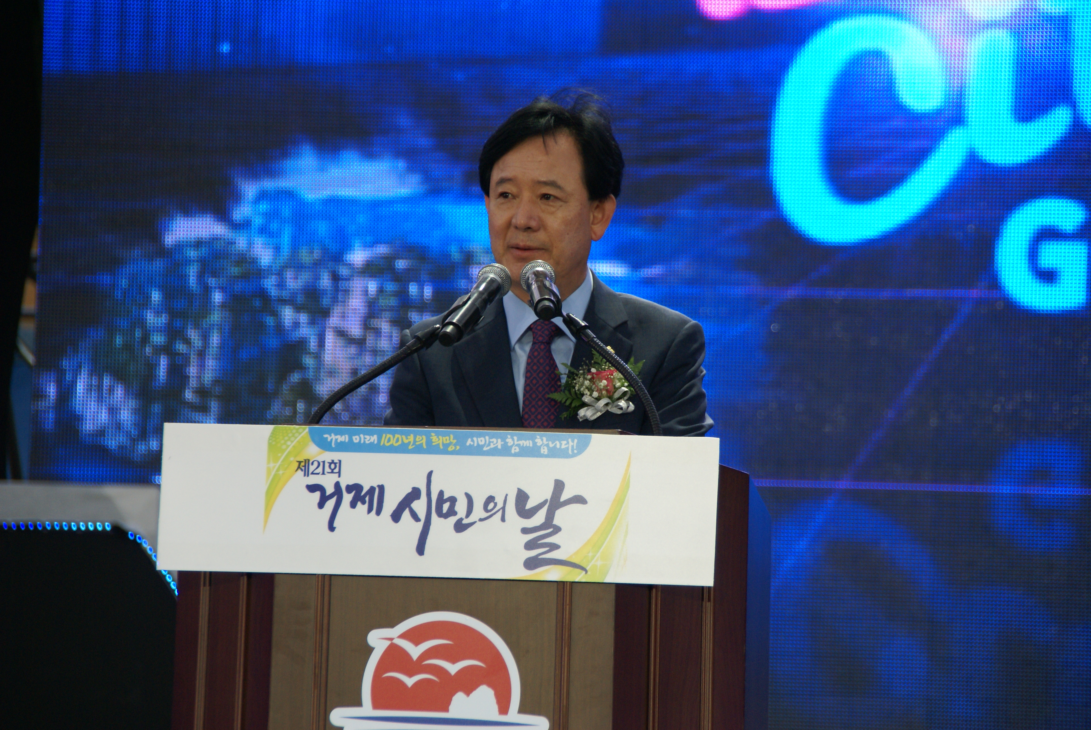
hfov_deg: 9.1
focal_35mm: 225
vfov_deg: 6.1
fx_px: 6827
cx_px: 546
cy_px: 365
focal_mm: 150
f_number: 6.3
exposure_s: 1/100
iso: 400
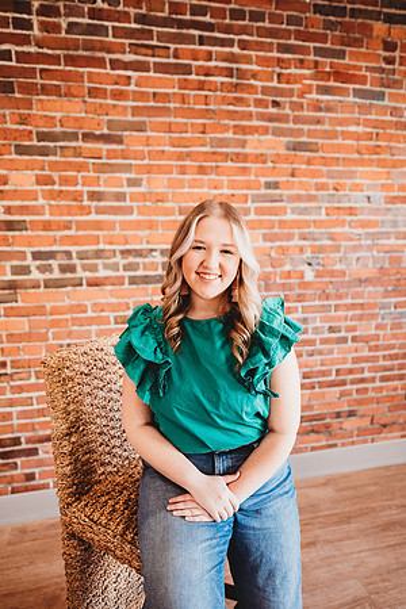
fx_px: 406
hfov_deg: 53.1
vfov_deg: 73.7
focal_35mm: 24
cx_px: 203
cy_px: 304
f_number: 2.2
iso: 500
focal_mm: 24
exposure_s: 1/160
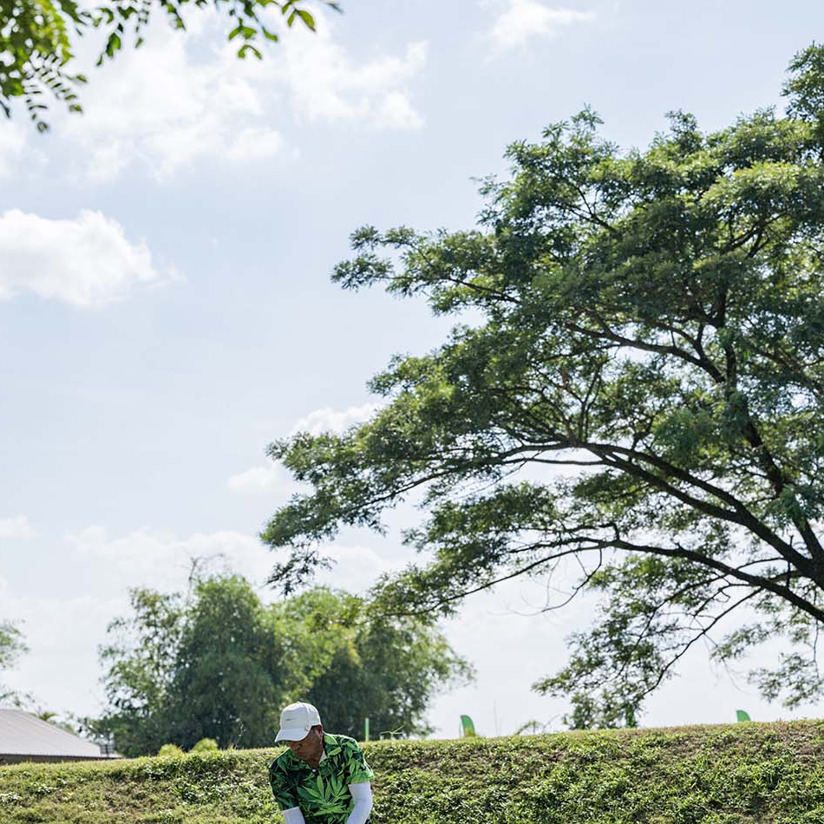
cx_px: 410
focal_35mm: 103
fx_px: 2774
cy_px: 596
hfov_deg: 16.9
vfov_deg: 16.8
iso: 250
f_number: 4.5
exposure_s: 1/6400
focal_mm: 80
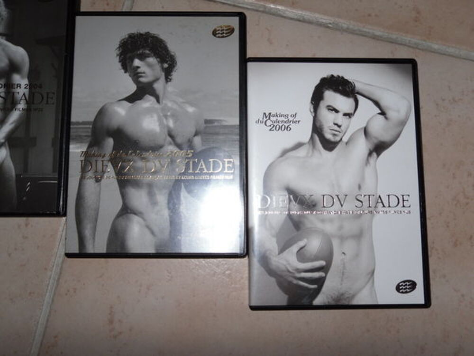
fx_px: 479
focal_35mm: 35
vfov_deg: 40.7
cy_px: 178
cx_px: 237
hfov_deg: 52.6
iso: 80
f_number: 3.5
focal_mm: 6.3
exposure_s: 1/45
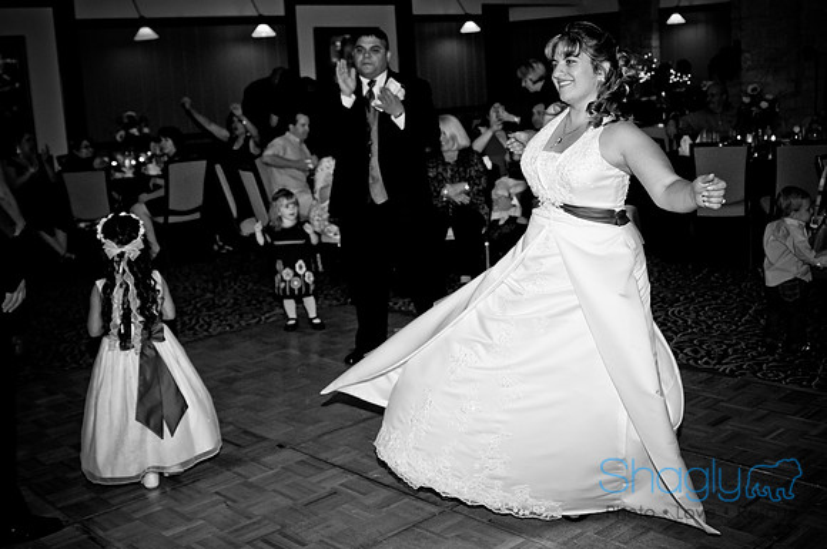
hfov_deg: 46.5
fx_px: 963
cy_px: 274
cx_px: 414
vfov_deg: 31.8
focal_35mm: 42
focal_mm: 28
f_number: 2.8
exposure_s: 1/200
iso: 400
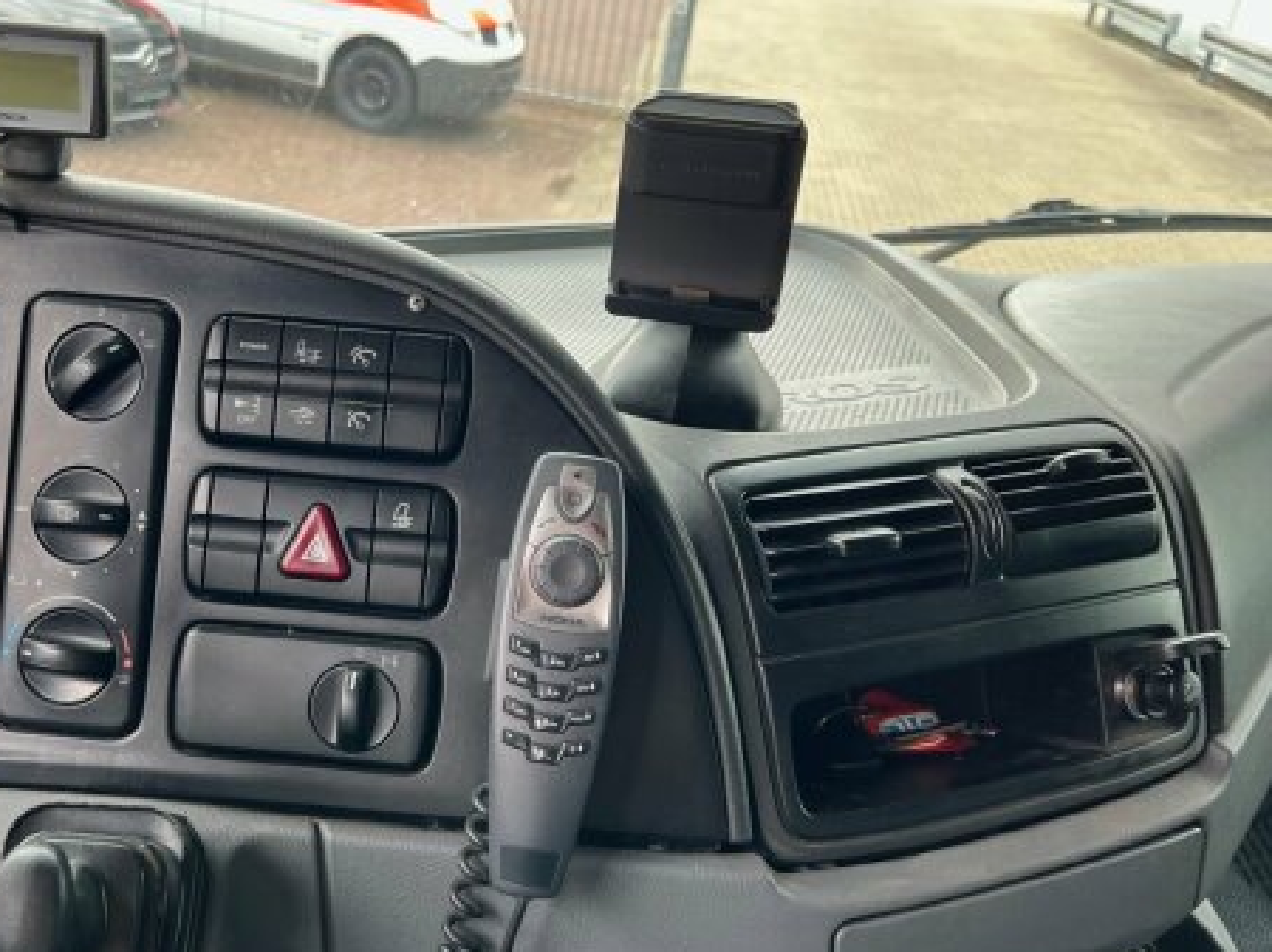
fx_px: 1359
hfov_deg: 49.6
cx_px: 461
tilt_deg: -28.3
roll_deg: -6.8
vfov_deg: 38.4
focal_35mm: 37
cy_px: 579
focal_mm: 5.7
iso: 40
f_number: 1.5
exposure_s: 1/121
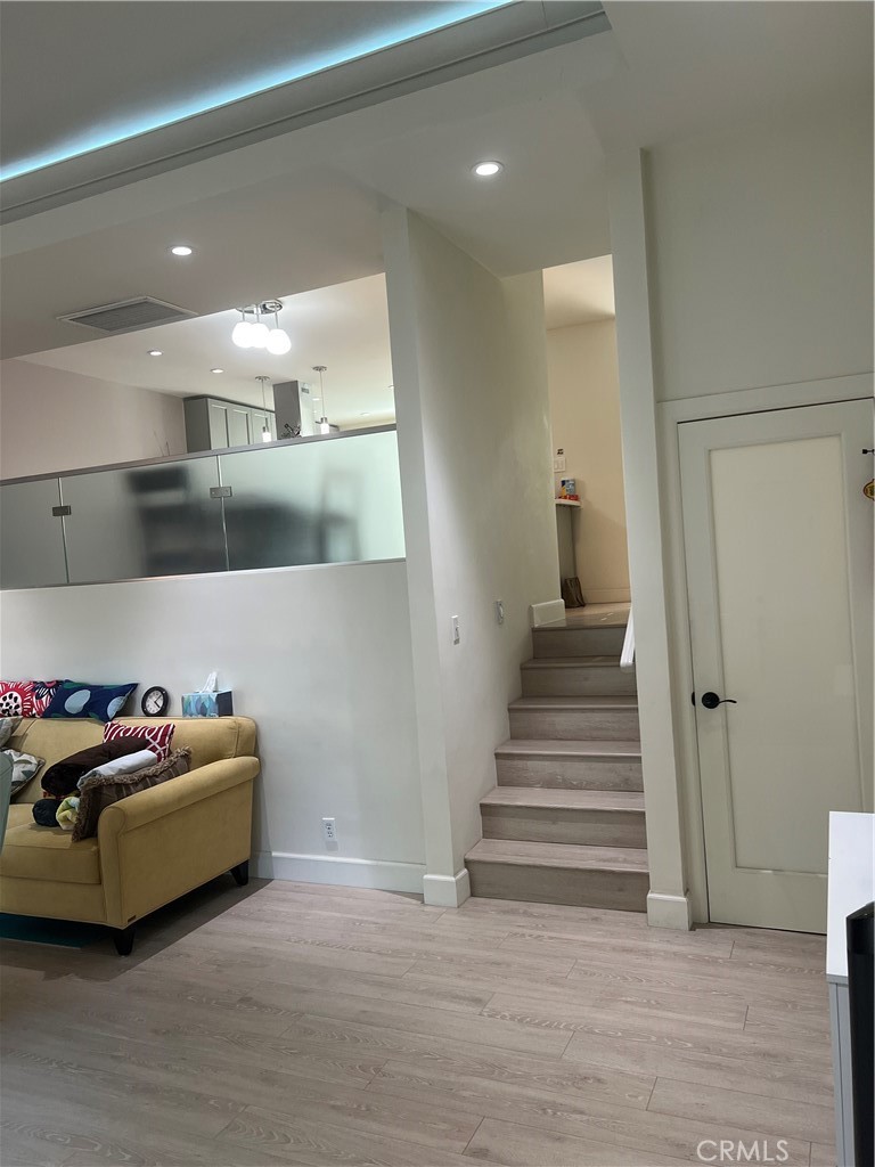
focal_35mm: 26
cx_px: 438
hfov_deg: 53.1
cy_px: 584
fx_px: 876
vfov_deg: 67.3
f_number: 1.5
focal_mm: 5.7
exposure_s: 1/120
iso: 125
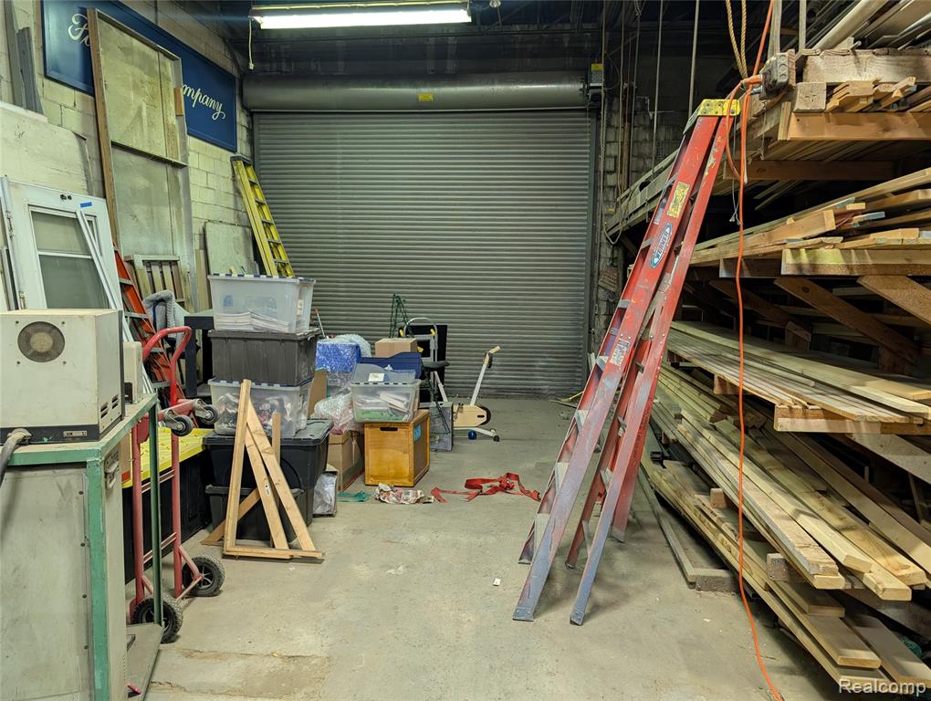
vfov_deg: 56.9
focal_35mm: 24
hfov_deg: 71.5
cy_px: 350
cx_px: 466
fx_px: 646
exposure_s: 1/60
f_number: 1.68
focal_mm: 6.9
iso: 264
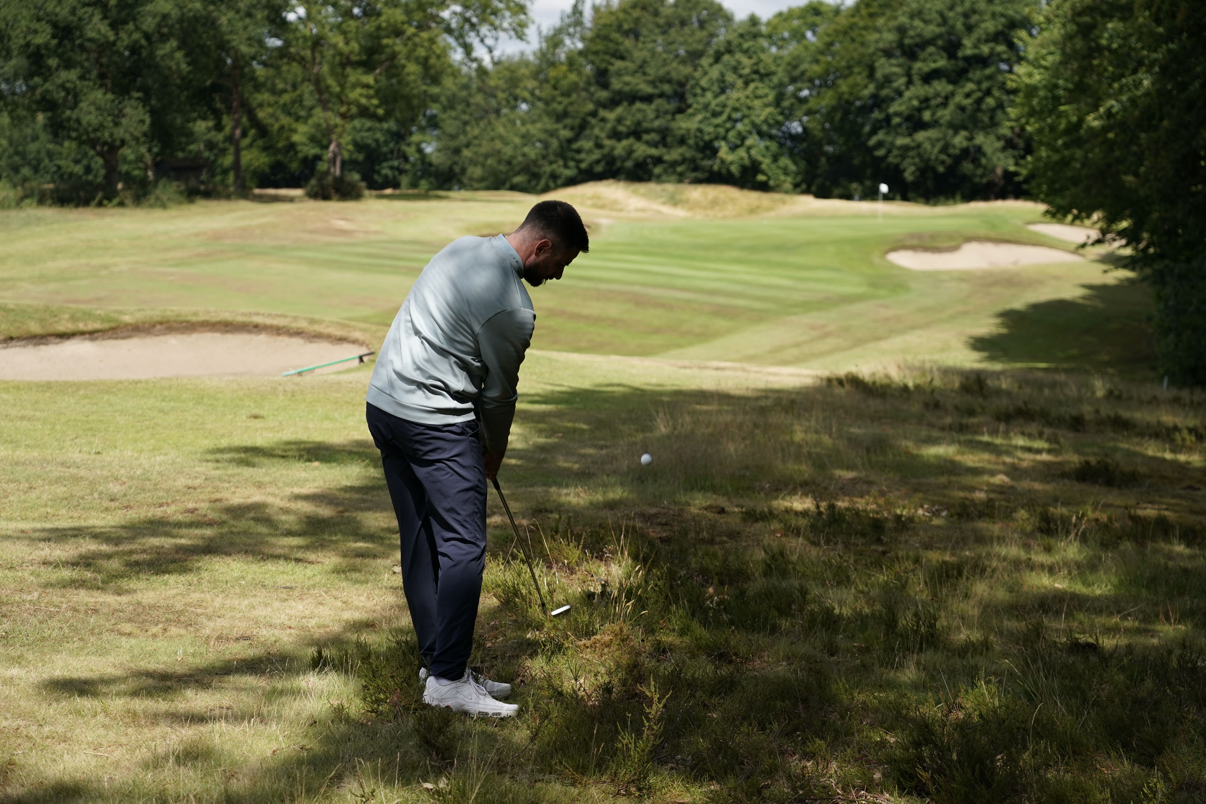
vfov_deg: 20.9
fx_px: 2177
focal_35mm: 65
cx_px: 603
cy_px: 402
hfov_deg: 31.0
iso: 200
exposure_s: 1/1500
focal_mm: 65
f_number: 4
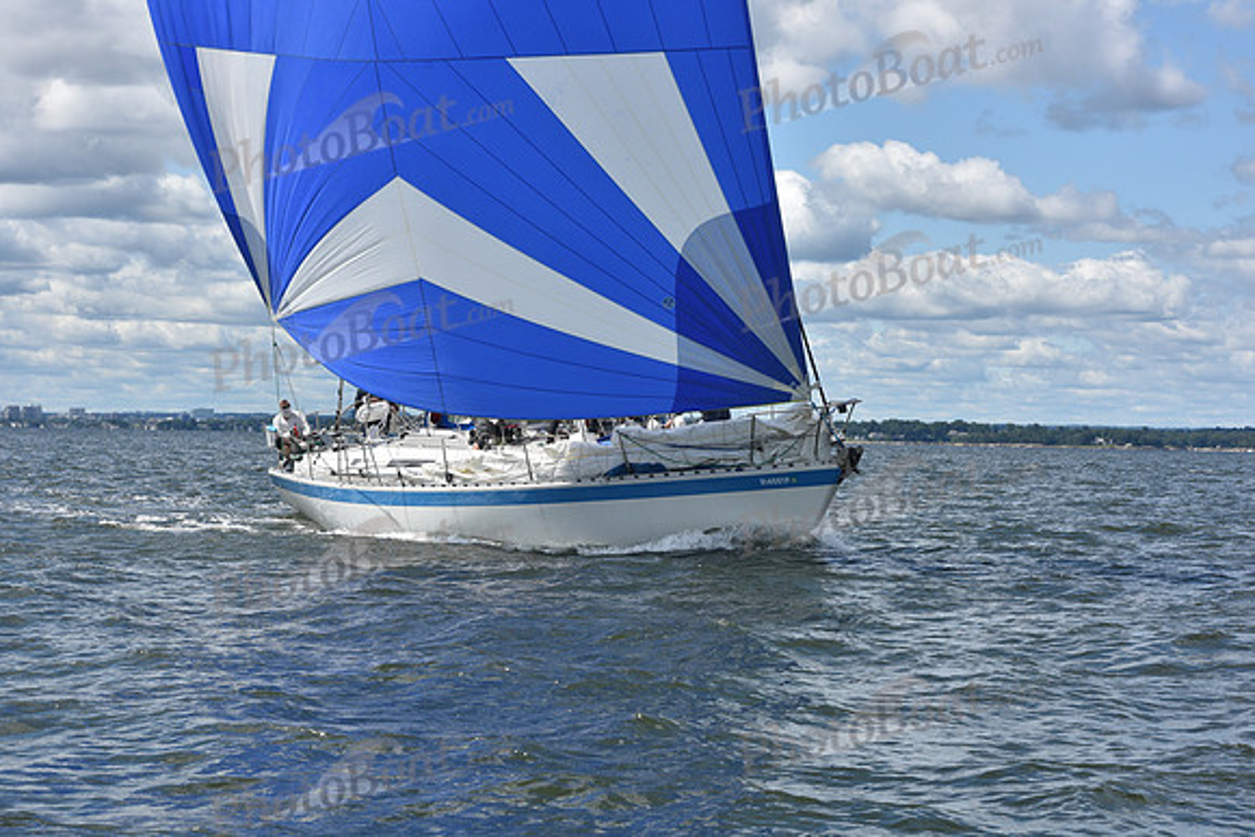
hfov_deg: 24.8
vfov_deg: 16.7
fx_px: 2859
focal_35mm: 82
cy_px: 418
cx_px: 628
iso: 250
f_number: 10
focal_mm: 82
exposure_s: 1/800
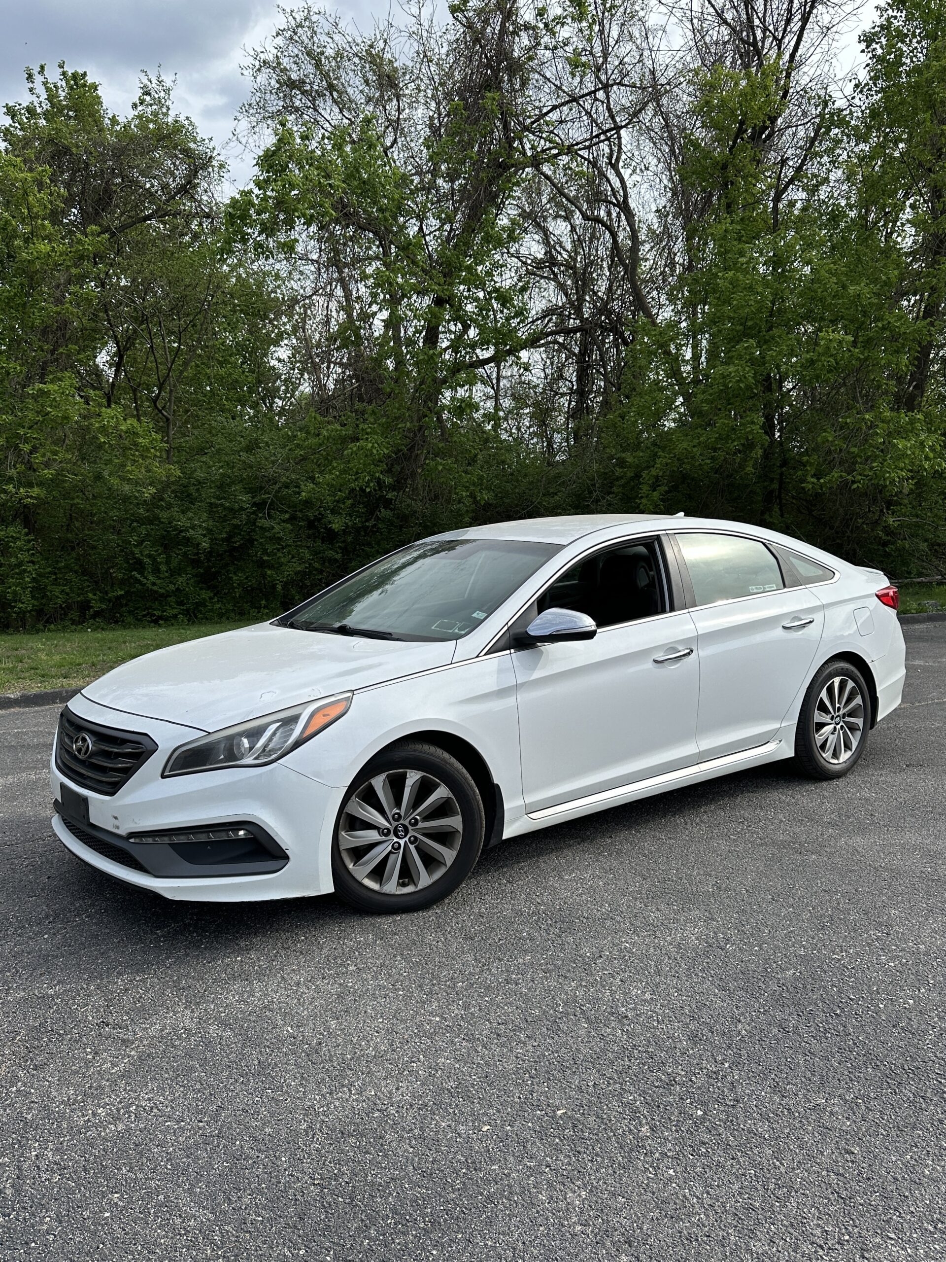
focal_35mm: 24
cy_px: 631
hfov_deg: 56.8
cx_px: 473
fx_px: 875
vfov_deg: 71.6
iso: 80
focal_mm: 6.86
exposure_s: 1/2299
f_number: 1.78
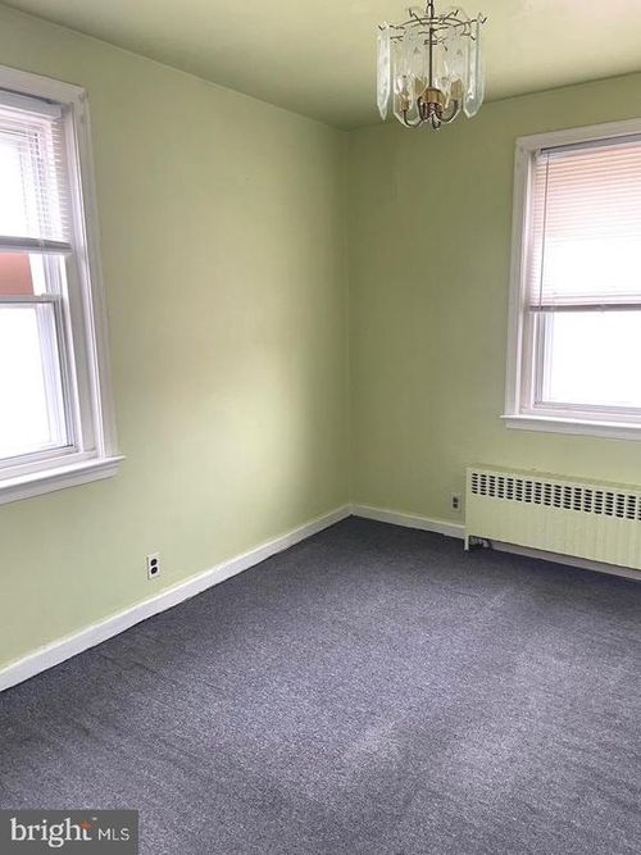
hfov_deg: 53.0
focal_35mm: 26
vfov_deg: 67.3
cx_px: 320
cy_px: 428
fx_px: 642
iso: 125
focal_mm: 4.2
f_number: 1.6
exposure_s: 1/60
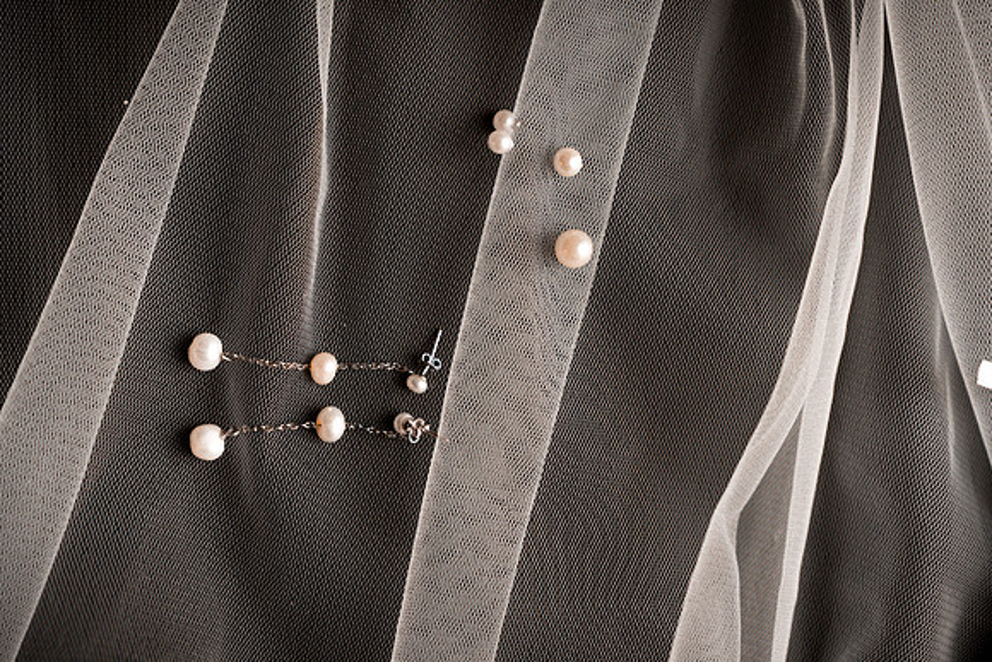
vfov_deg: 19.5
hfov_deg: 28.8
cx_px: 496
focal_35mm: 70
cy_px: 331
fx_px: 1929
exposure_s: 1/250
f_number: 3.2
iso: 800
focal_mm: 70
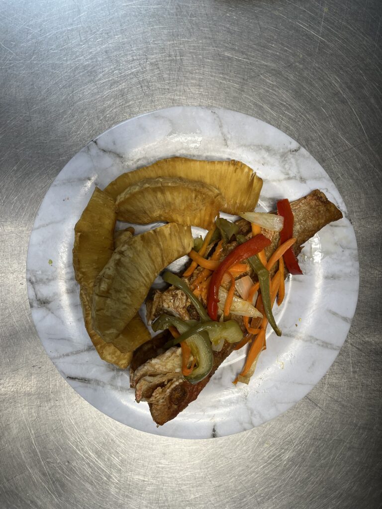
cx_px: 191
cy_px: 254
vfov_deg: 67.3
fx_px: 383
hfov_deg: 53.1
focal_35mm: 26
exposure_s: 1/120
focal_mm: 5.1
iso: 100
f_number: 1.6
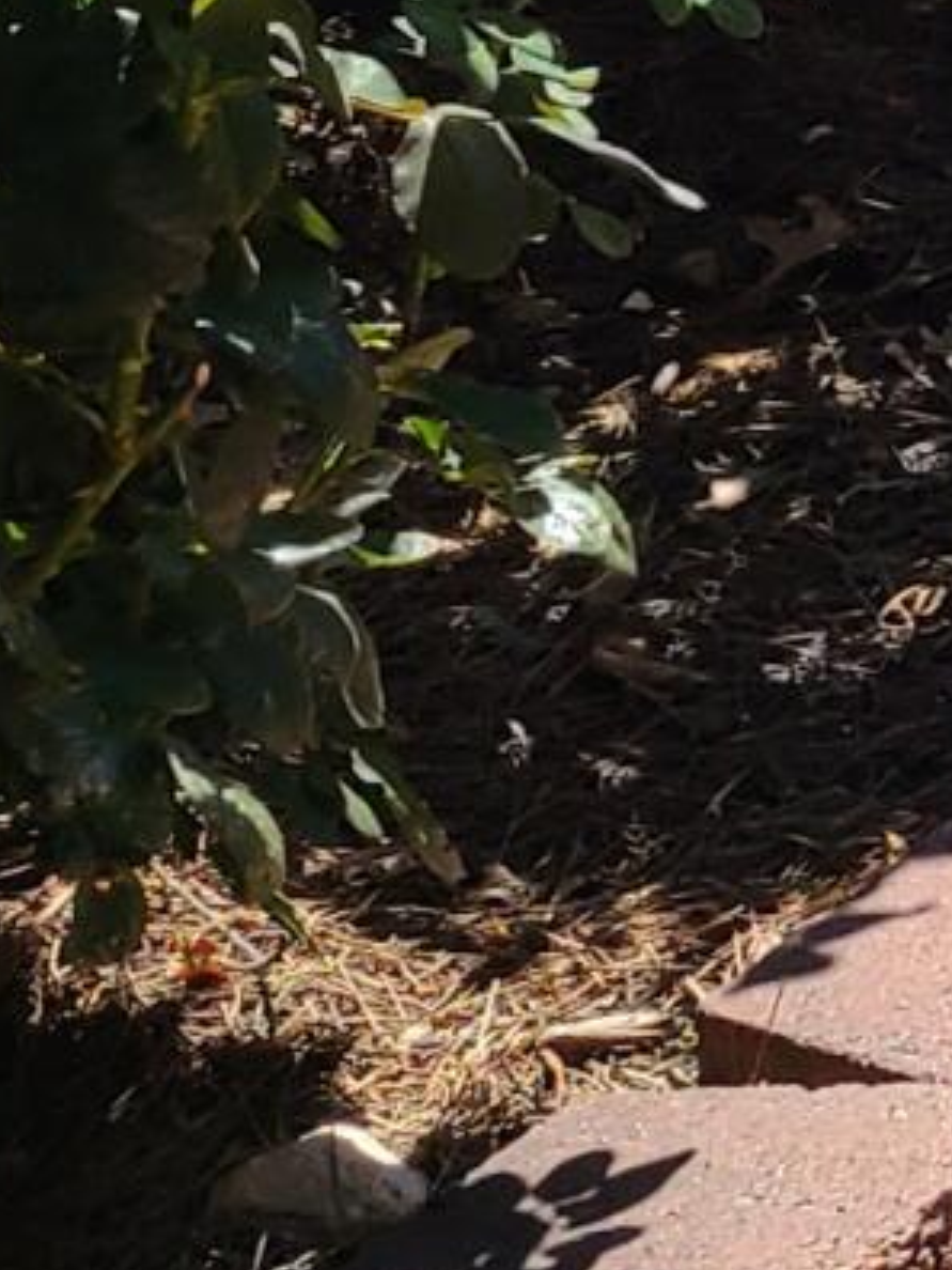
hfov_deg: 6.3
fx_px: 7224
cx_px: 3641
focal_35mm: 197
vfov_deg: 9.2
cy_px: -1565
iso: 40
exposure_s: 1/1654
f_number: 1.8
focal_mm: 5.4
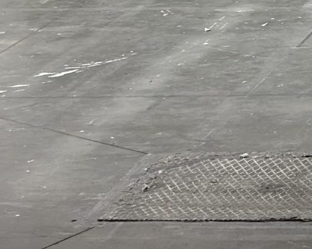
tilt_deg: -1.6
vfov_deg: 6.4
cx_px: 738
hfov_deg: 7.8
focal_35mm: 231
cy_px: -310
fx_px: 2133
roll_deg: -0.8
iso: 80
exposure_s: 1/192
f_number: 1.78
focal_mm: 6.86
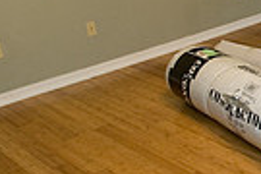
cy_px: 37
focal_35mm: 73
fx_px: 529
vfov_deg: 18.5
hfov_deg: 23.8
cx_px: 354
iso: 1250
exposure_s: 1/60
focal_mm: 17
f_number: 4
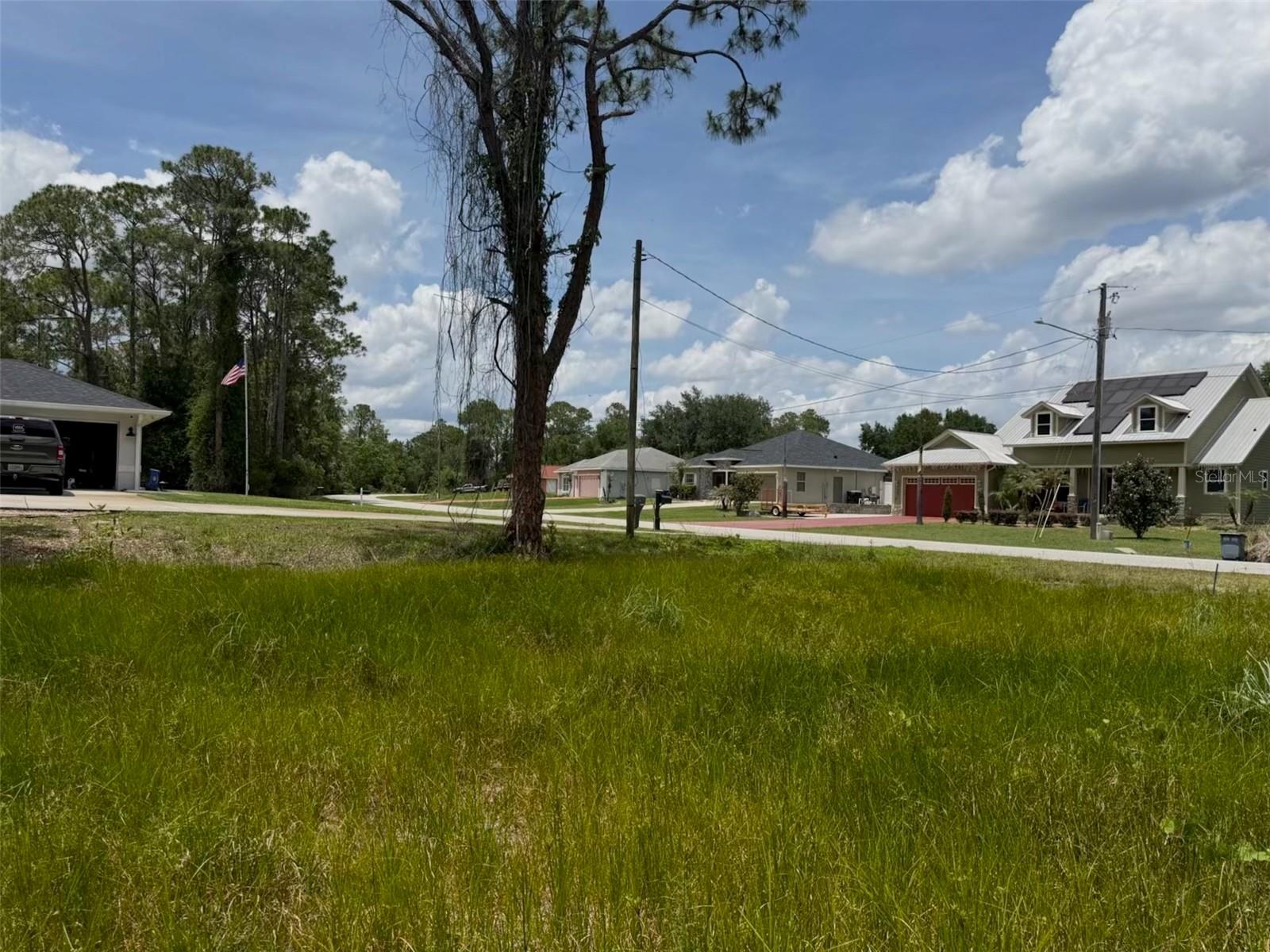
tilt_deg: +0.8
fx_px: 881
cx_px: 635
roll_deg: -0.5
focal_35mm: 24
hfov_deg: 71.6
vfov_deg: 56.8
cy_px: 476
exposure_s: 1/7353
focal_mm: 6.76
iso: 80
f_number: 1.78
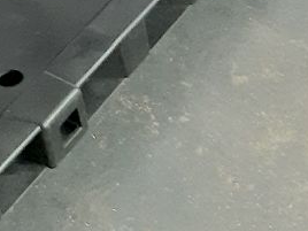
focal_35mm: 171
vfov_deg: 7.9
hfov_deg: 10.8
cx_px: -245
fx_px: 1521
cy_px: -352
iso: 500
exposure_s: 1/25
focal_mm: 3.93
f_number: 1.7
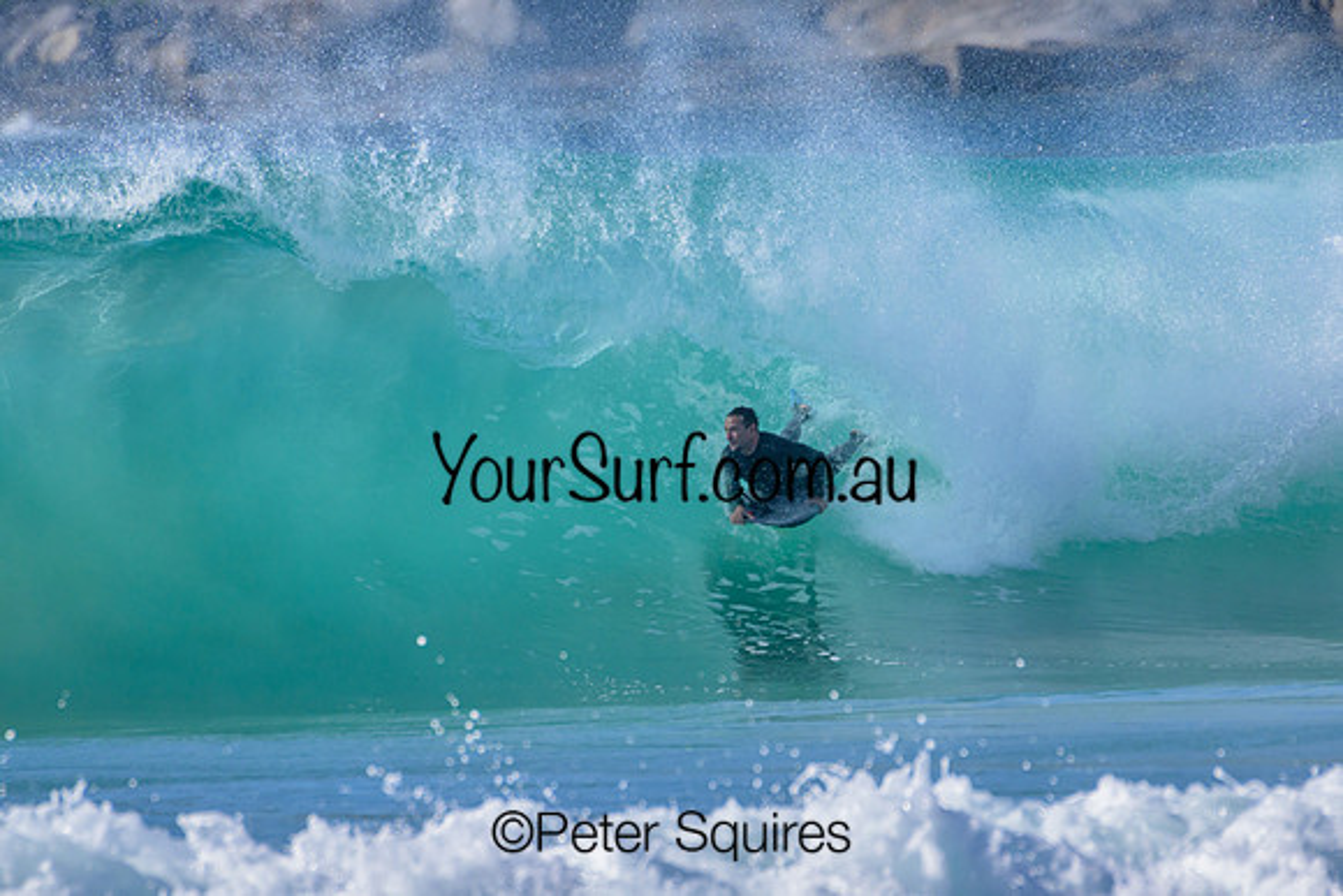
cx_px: 672
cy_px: 448
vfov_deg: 1.4
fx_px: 37313
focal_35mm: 1000
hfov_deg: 2.1
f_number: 11
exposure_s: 1/2000
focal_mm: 1000
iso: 1400
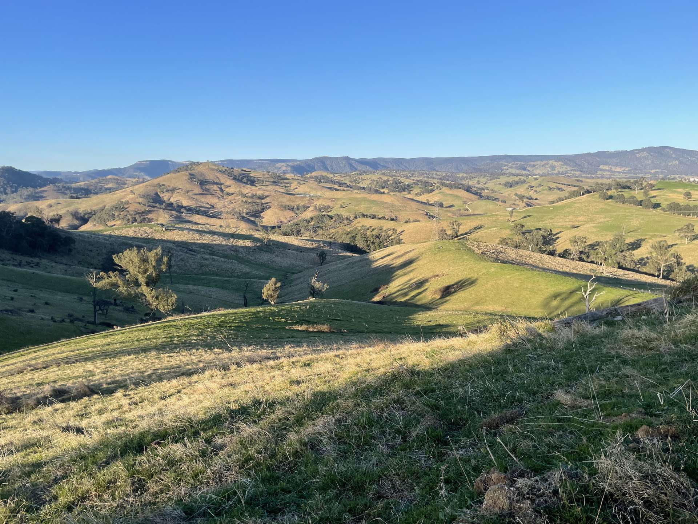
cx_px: 349
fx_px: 524
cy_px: 262
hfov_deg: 67.3
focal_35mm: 26
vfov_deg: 53.1
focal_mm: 4.2
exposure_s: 1/1855
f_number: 1.6
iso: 32
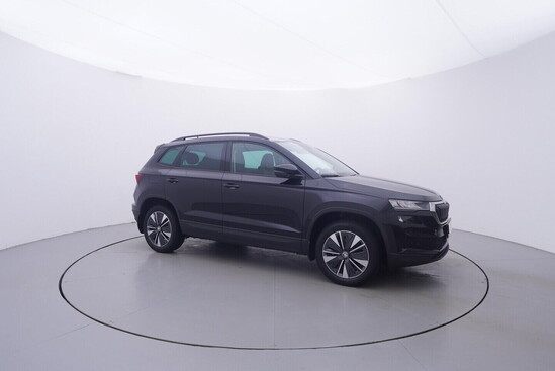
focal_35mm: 22
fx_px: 347
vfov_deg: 56.2
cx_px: 278
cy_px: 186
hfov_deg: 77.3
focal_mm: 15
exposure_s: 1/80
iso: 200
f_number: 5
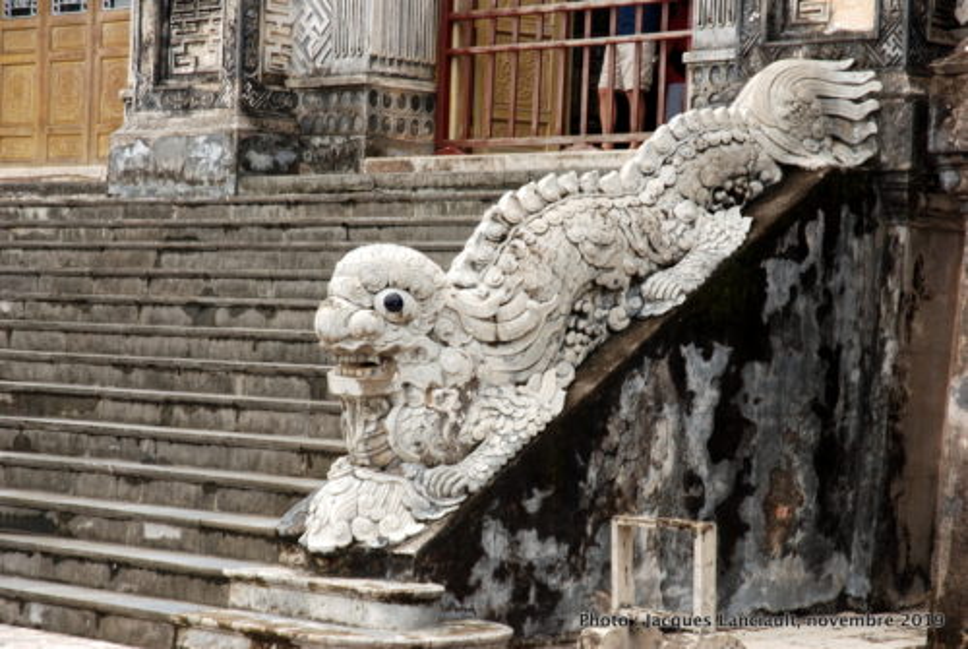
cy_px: 324
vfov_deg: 15.2
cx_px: 484
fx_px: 2424
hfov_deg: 22.6
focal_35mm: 90
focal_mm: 60
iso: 100
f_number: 8
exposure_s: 1/30
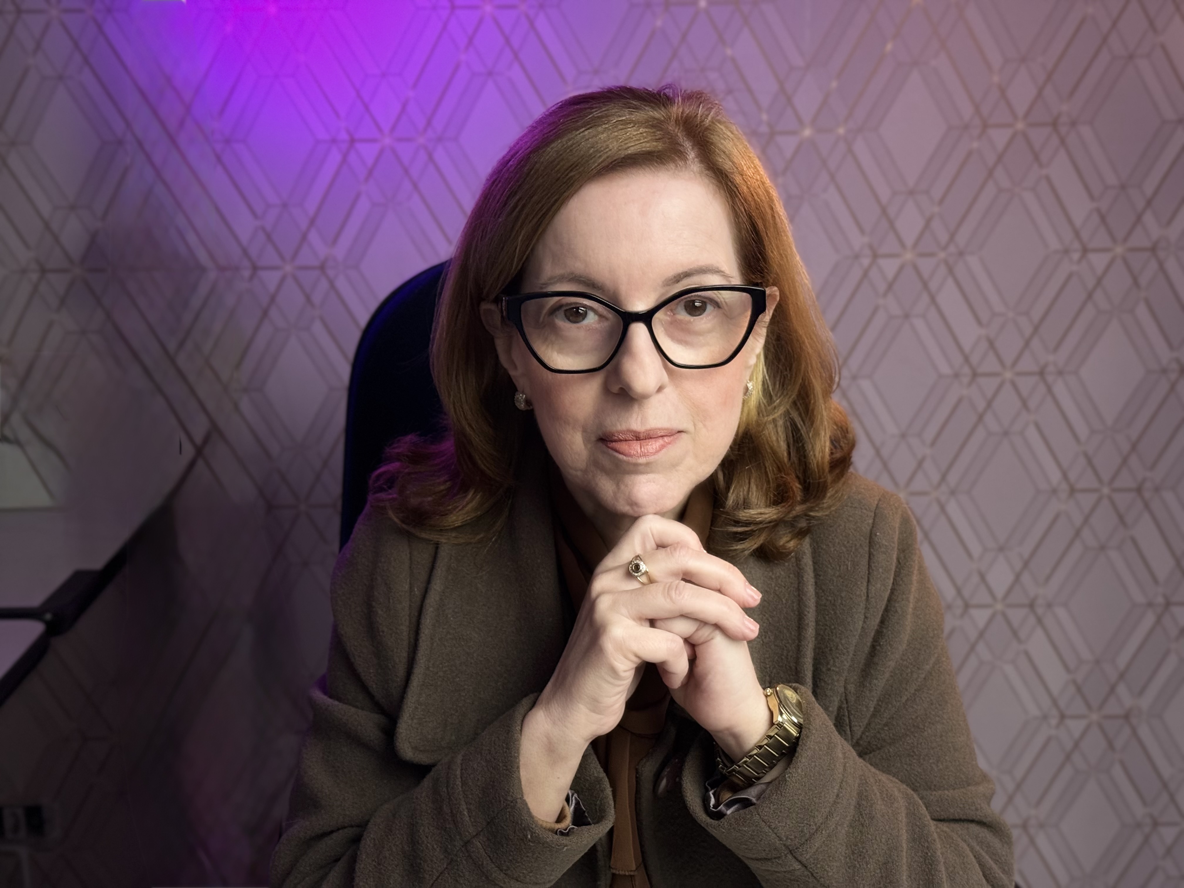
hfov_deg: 39.7
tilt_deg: -13.8
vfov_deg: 30.3
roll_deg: +0.9
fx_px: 1642
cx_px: 592
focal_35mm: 48
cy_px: 444
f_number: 1.78
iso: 200
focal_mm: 6.76
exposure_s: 1/60
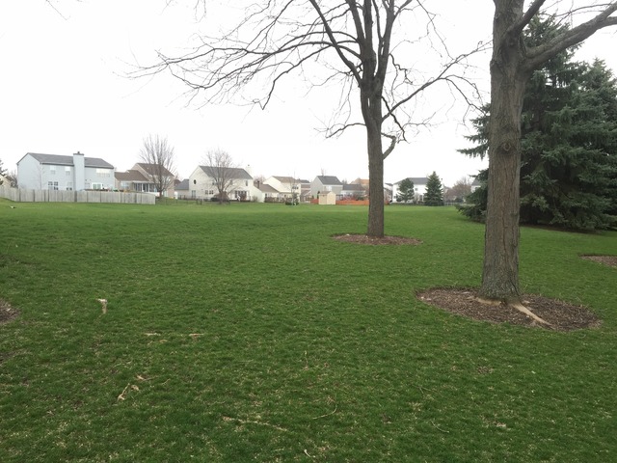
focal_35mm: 29
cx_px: 308
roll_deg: -0.9
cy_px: 232
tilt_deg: -3.3
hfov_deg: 61.7
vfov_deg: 48.2
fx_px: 517
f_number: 2.2
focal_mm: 4.15
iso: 32
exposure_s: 1/151
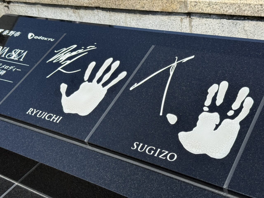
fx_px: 366
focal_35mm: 48
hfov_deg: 39.7
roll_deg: +10.5
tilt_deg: -30.7
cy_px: 99
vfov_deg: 30.3
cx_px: 132
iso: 100
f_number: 1.78
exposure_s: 1/6536
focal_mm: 6.76
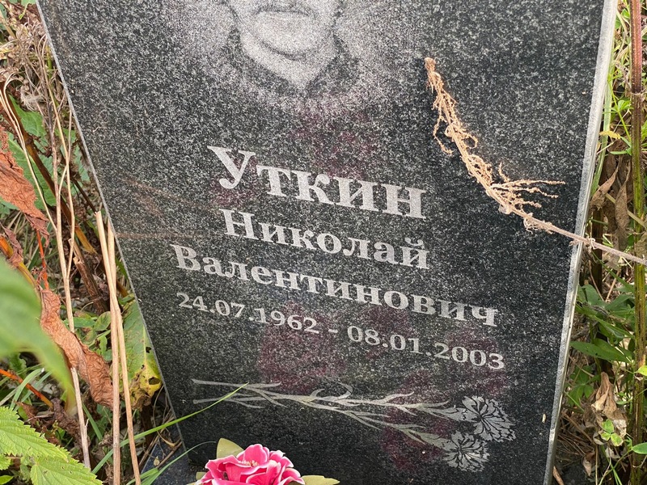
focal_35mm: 52
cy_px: 242
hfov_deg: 36.8
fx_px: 972
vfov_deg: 28.0
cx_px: 324
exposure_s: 1/122
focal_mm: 6
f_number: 2
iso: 40
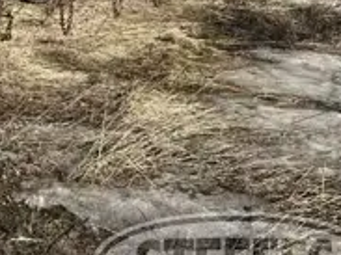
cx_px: -175
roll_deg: -1.6
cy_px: -108
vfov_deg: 16.3
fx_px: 827
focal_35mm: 84
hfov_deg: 20.0
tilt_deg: -5.3
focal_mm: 6.86
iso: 80
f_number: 1.78
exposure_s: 1/5263
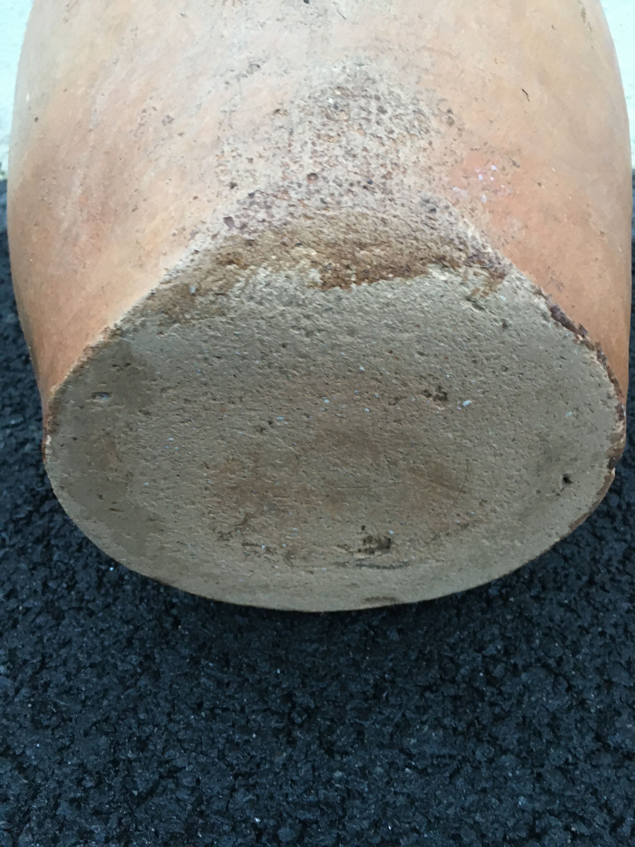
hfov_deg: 48.2
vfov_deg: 61.7
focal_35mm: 29
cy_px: 424
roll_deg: +2.5
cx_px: 318
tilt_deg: -32.9
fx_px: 709
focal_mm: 4.15
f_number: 2.2
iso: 400
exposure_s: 1/17
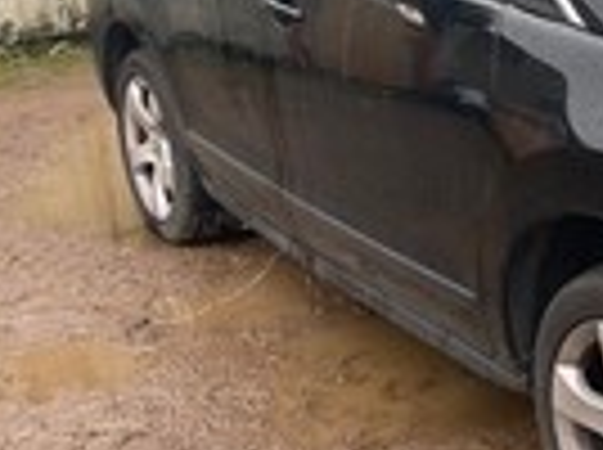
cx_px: 774
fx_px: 1182
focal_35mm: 68
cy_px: 225
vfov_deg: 21.5
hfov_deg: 25.0
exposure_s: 1/181
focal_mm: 4.2
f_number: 1.6
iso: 32
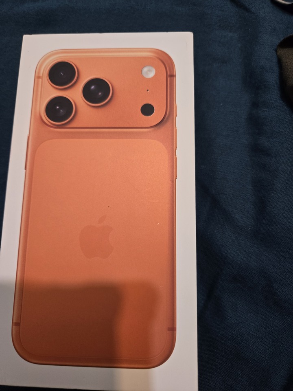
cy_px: 196
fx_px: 260
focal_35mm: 23
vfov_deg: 73.9
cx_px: 146
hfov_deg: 58.9
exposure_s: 1/120
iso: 320
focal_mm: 5.4
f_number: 1.8
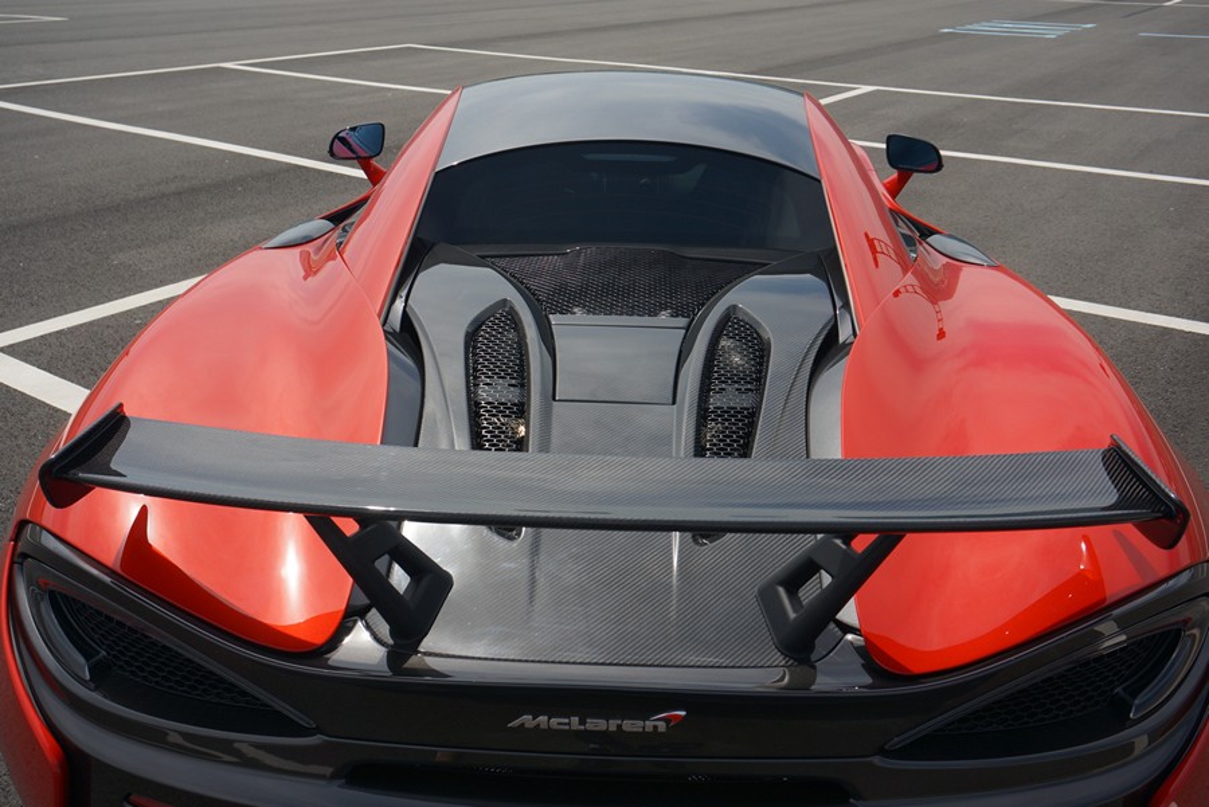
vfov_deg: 41.8
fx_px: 1058
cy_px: 404
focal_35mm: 32
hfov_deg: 59.5
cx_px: 604
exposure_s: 1/500
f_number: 6.3
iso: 100
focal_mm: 21
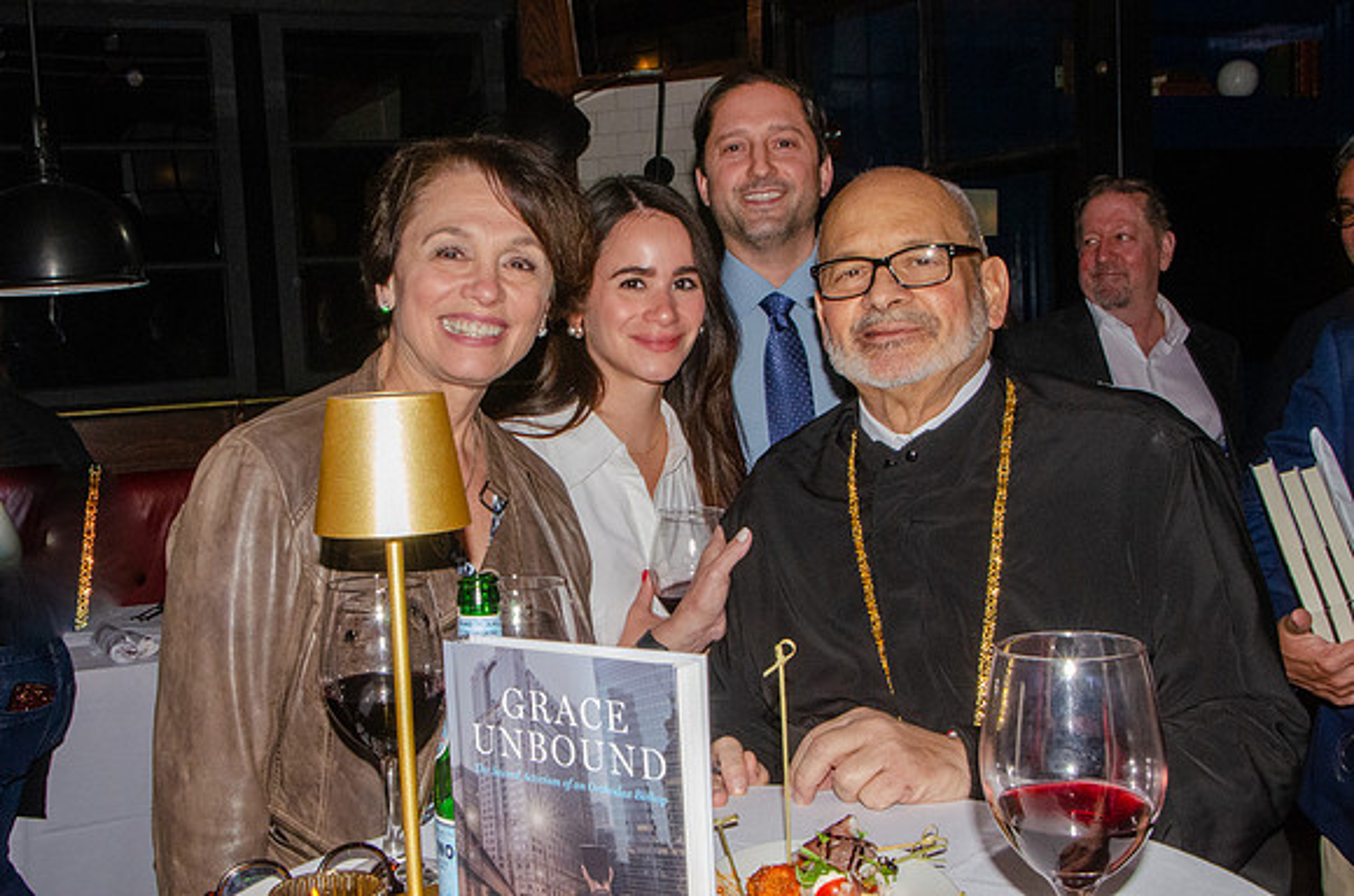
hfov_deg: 44.9
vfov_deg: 30.6
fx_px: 1636
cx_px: 597
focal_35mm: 44
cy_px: 395
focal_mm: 26
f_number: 22
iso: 2500
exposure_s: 1/250
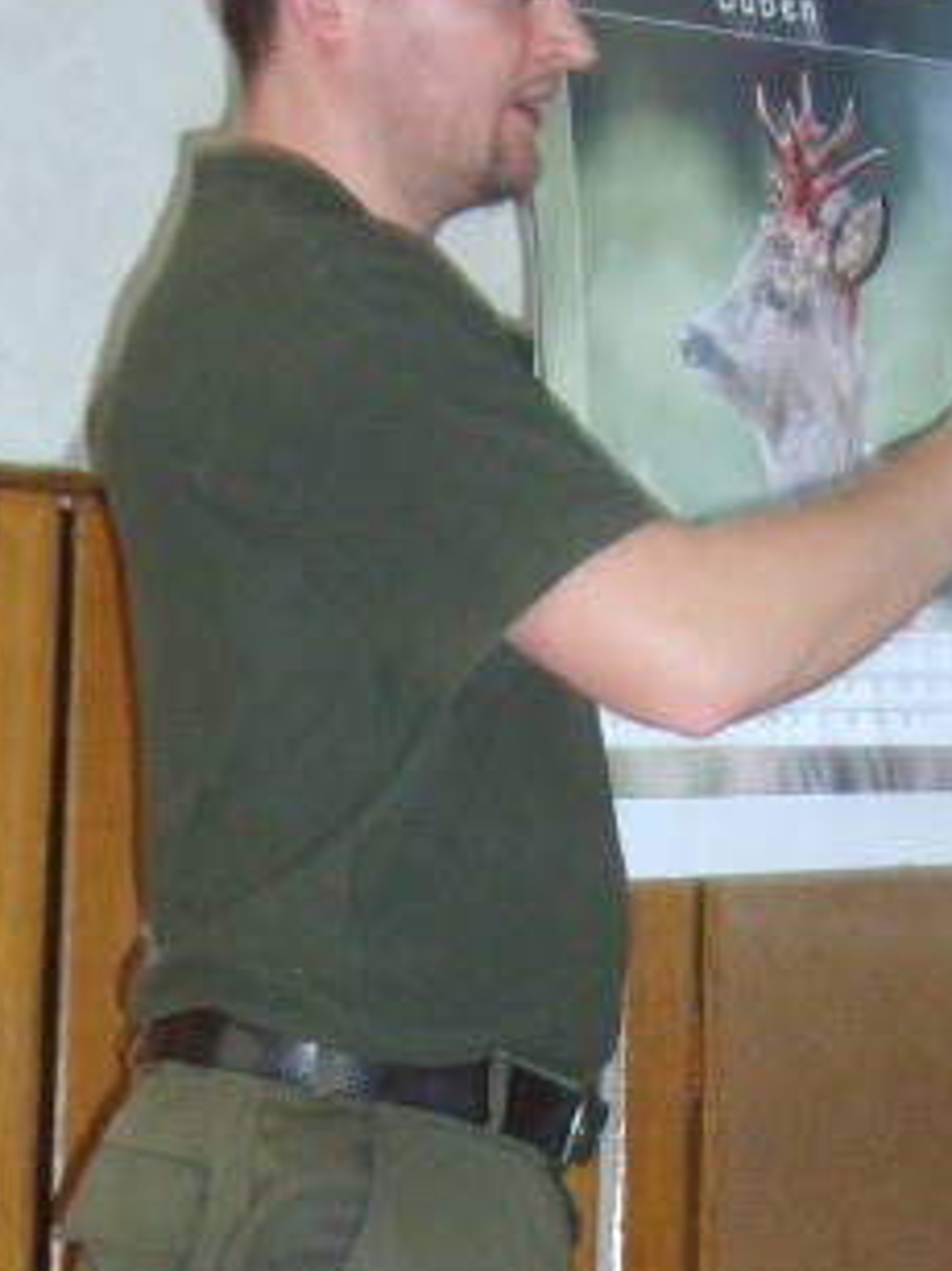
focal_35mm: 112
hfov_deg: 13.2
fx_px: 4110
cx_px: 551
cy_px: 1399
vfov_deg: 17.0
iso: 180
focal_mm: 7.2
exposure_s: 1/45
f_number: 3
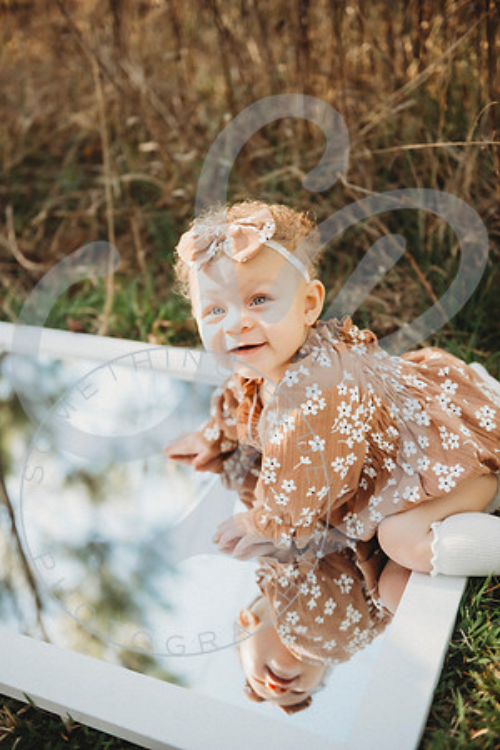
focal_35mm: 38
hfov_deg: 35.1
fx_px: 792
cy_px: 375
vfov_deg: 50.7
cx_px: 250
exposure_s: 1/400
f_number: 2.8
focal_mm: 38
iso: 200
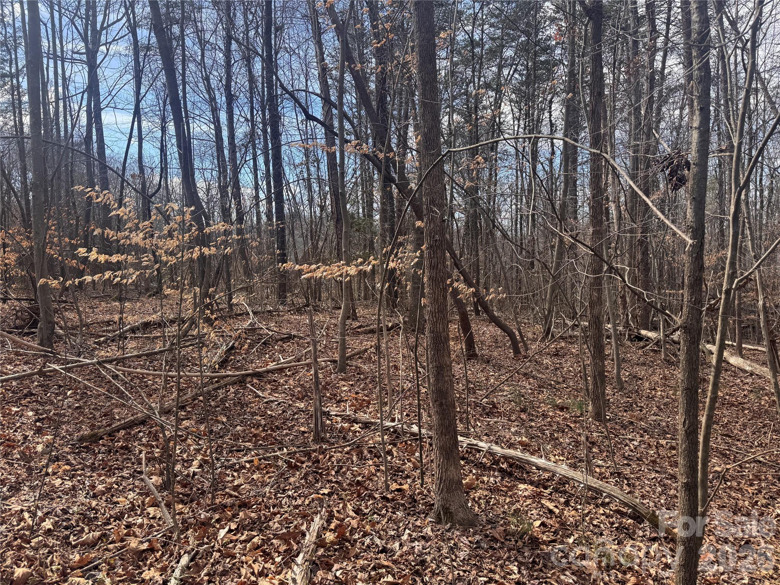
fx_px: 541
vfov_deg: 56.8
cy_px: 292
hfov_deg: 71.6
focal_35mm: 24
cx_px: 390
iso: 80
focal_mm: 6.76
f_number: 1.78
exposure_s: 1/1059
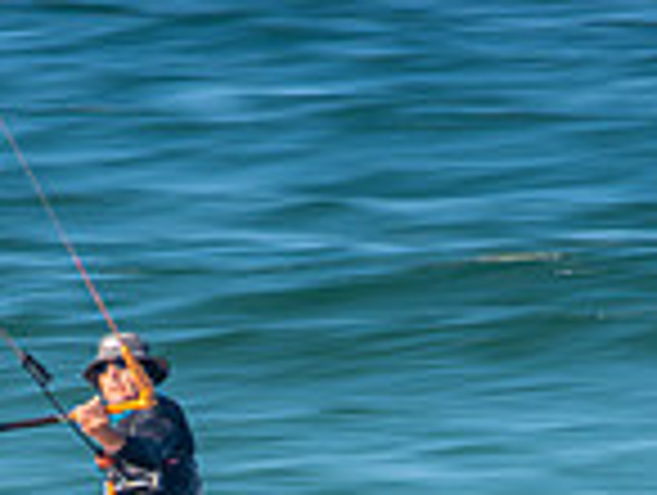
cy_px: 614
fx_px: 36311
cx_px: 112
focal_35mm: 1910
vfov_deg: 0.8
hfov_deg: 1.0
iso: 64
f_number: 18
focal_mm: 500
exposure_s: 1/30
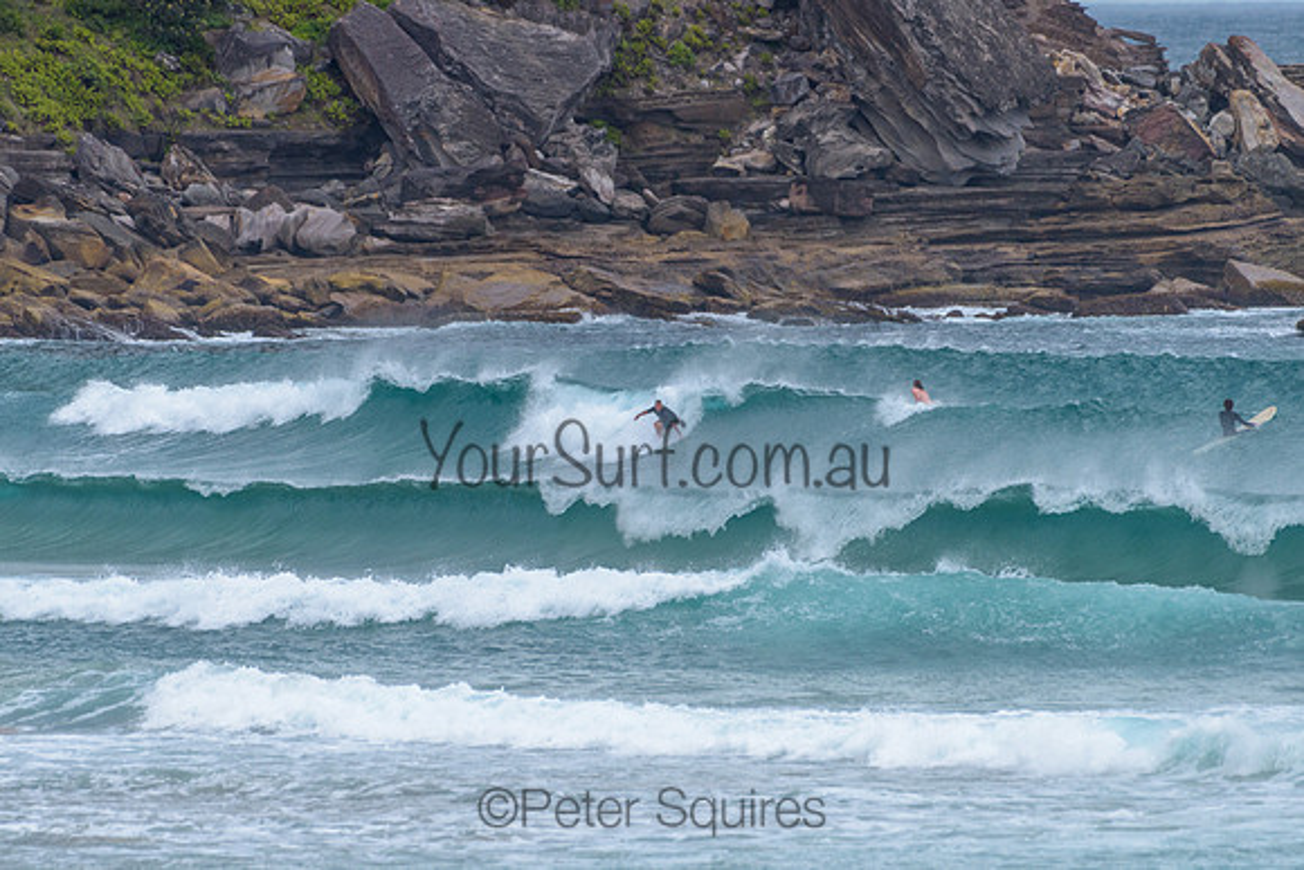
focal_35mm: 613
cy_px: 423
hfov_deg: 3.4
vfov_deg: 2.2
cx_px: 635
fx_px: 22214
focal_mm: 500
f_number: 5.6
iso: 360
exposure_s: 1/2000
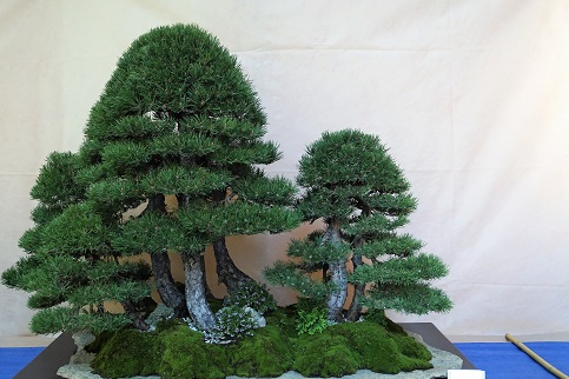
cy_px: 215
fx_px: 648
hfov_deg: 47.3
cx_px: 249
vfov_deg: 32.6
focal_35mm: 41
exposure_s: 1/160
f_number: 4
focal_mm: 22
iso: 500
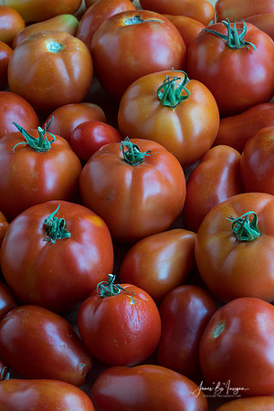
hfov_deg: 13.0
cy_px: 206
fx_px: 1199
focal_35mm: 105
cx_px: 137
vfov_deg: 19.5
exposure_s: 3.2
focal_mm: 105
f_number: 20
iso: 200
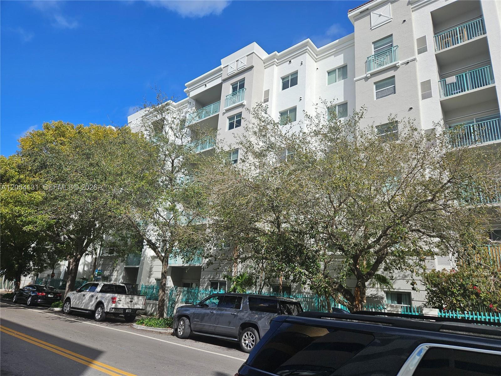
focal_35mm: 23
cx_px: 250
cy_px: 188
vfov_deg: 58.9
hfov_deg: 73.9
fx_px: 333
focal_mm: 5.4
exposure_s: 1/2246
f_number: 1.8
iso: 25
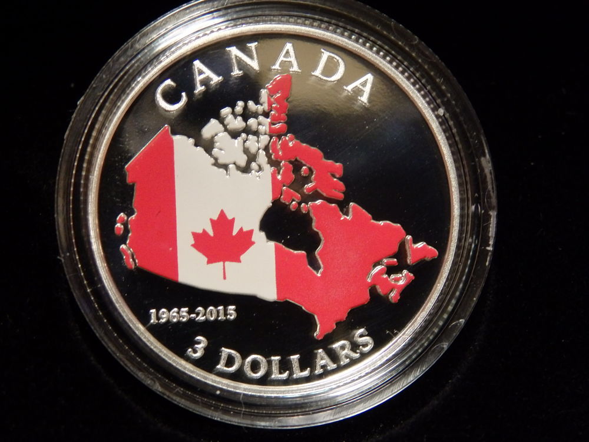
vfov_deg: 22.3
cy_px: 221
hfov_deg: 29.4
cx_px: 294
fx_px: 1123
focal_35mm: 66
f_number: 4.4
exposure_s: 1/20
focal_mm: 11.9
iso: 800
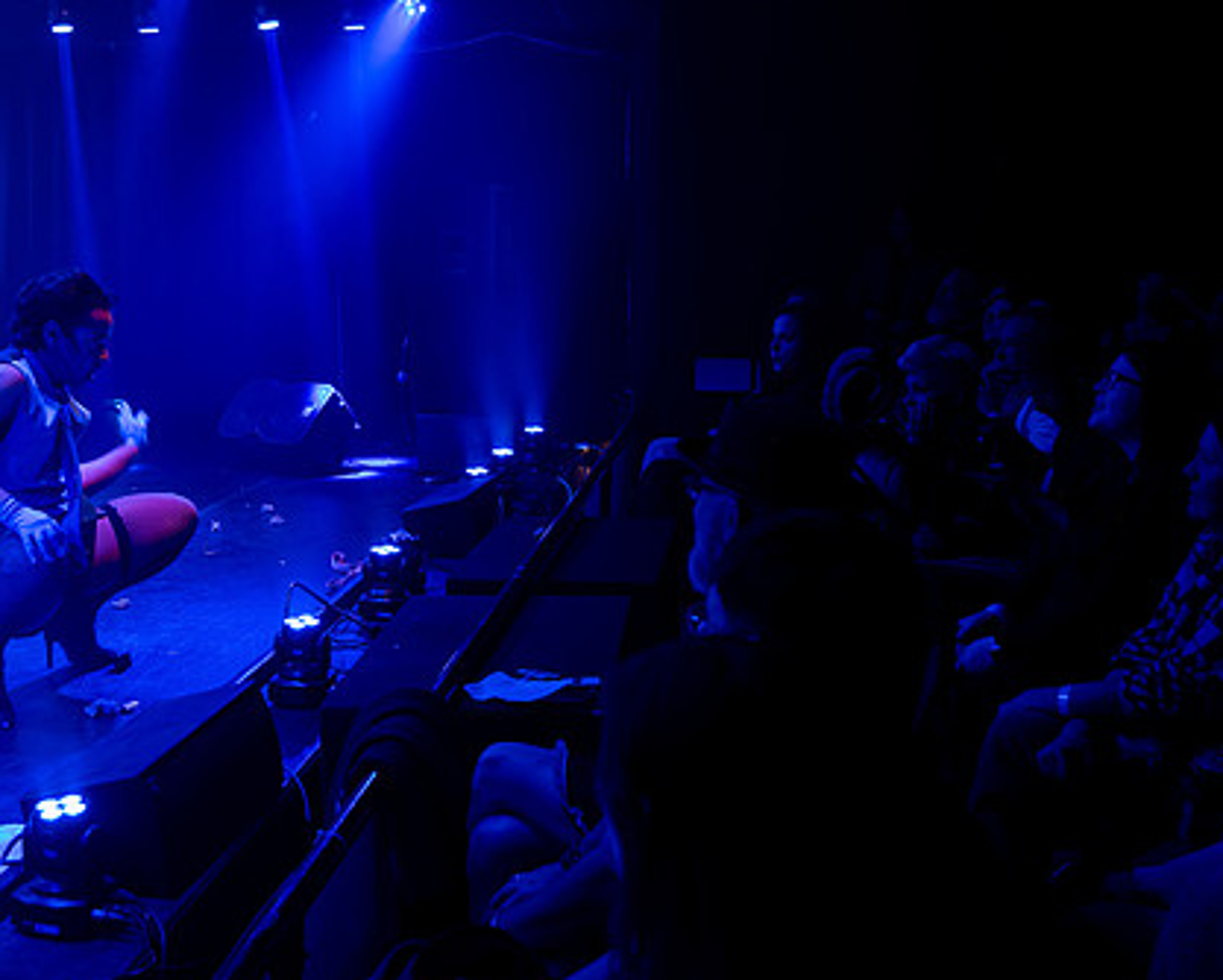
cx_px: 430
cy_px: 399
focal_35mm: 45
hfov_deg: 40.7
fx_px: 1630
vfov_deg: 33.4
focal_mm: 31
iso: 3200
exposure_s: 1/80
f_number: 4
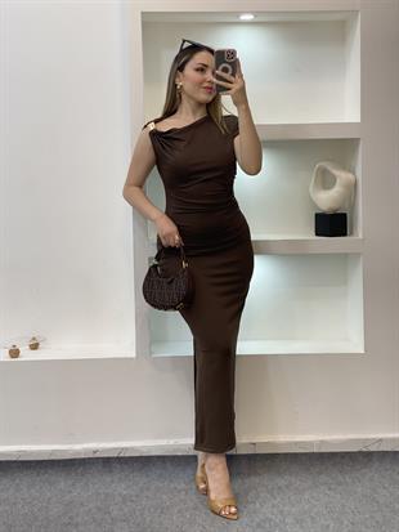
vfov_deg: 36.8
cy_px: 266
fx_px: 799
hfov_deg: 28.0
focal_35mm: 52
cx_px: 200
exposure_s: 1/100
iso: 80
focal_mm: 6
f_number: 2
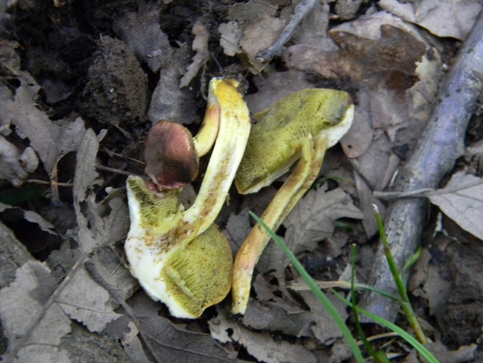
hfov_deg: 23.6
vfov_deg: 17.8
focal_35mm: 83
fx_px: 1158
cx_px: 242
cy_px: 182
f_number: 4.5
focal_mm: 15.1
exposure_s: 1/15
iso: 400
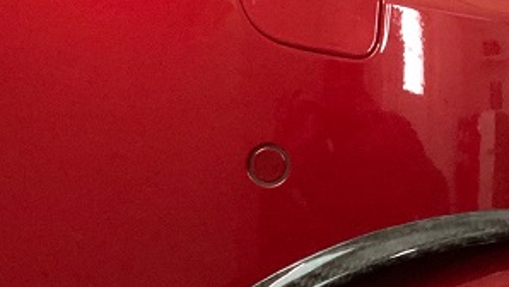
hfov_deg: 14.1
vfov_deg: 8.0
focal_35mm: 152
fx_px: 2053
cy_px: 272
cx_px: 200
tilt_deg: -11.2
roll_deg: -1.5
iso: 200
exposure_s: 1/8
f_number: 2.4
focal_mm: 6
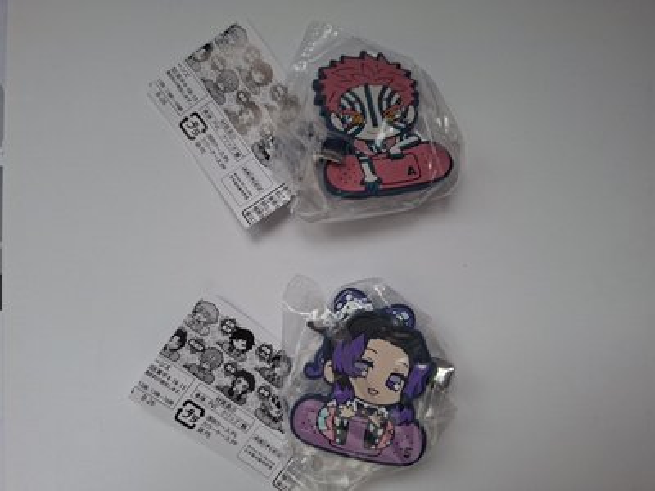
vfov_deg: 58.9
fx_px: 435
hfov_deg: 73.9
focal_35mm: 23
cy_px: 246
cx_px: 328
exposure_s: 1/120
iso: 80
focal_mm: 5.54
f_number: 1.8
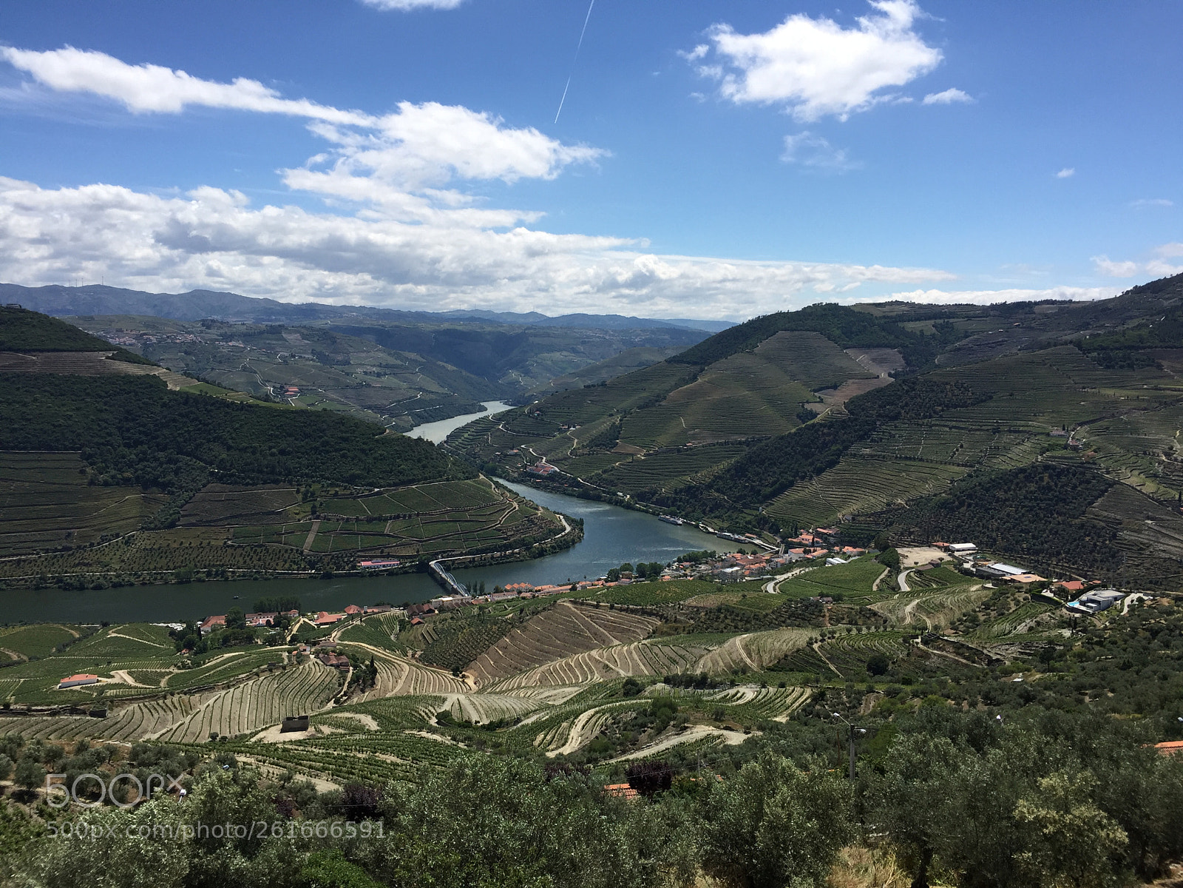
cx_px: 592
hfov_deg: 61.7
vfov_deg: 48.2
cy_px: 444
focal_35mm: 29
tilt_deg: -5.7
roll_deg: -0.5
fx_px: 991
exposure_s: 1/2825
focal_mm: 4.15
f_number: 2.2
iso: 32
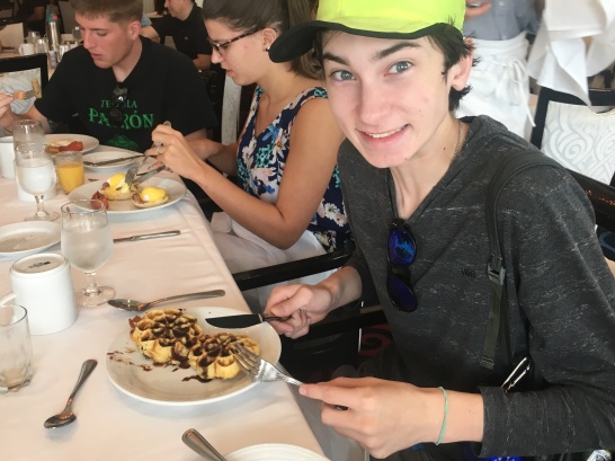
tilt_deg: -21.6
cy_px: 210
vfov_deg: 41.7
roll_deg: -0.5
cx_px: 306
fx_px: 604
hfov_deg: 54.0
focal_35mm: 34
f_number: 2.2
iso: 25
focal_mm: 4.15
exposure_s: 1/30
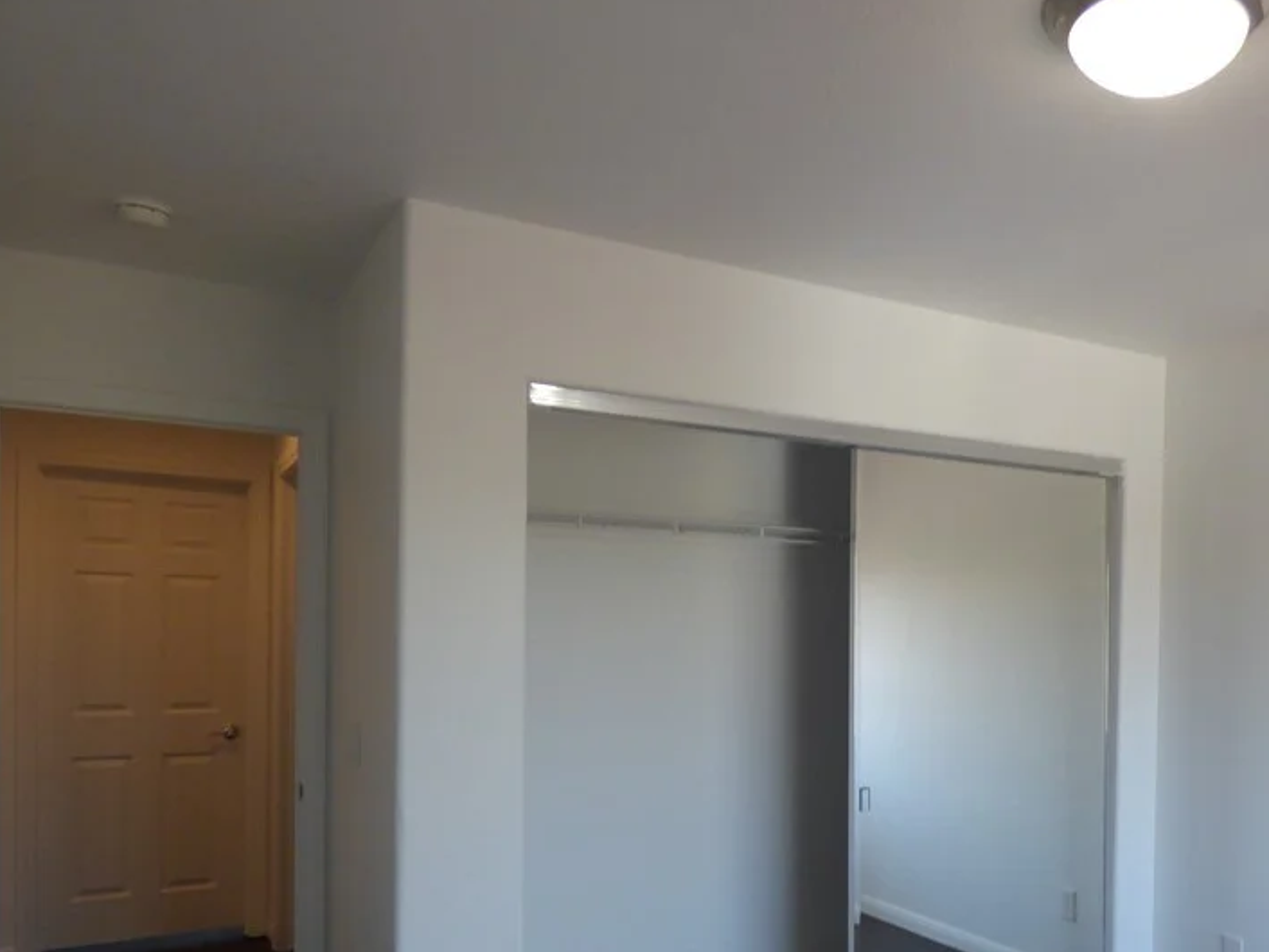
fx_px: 1063
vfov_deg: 47.3
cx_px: 875
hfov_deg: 59.8
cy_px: 650
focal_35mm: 29
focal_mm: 3.58
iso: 200
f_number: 2.8
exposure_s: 1/125
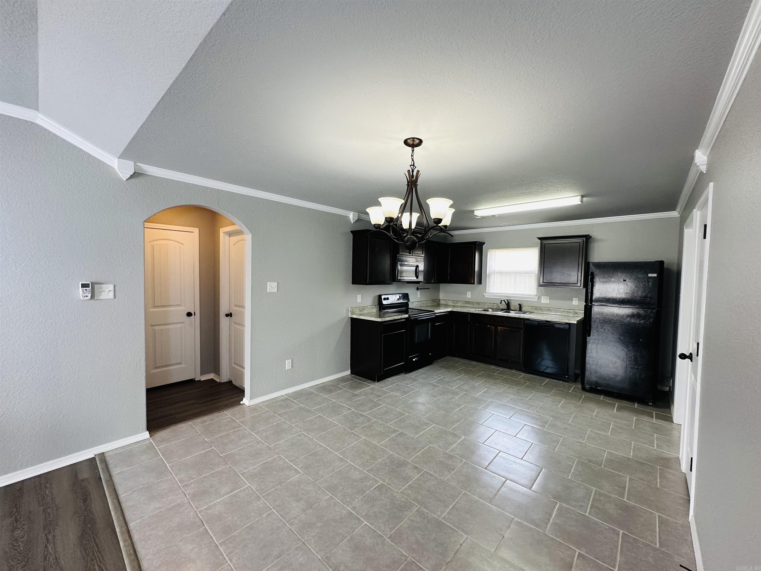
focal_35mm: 14
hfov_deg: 102.1
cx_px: 380
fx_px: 308
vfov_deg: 85.7
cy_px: 286
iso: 200
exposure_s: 1/120
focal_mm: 2.22
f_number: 2.2
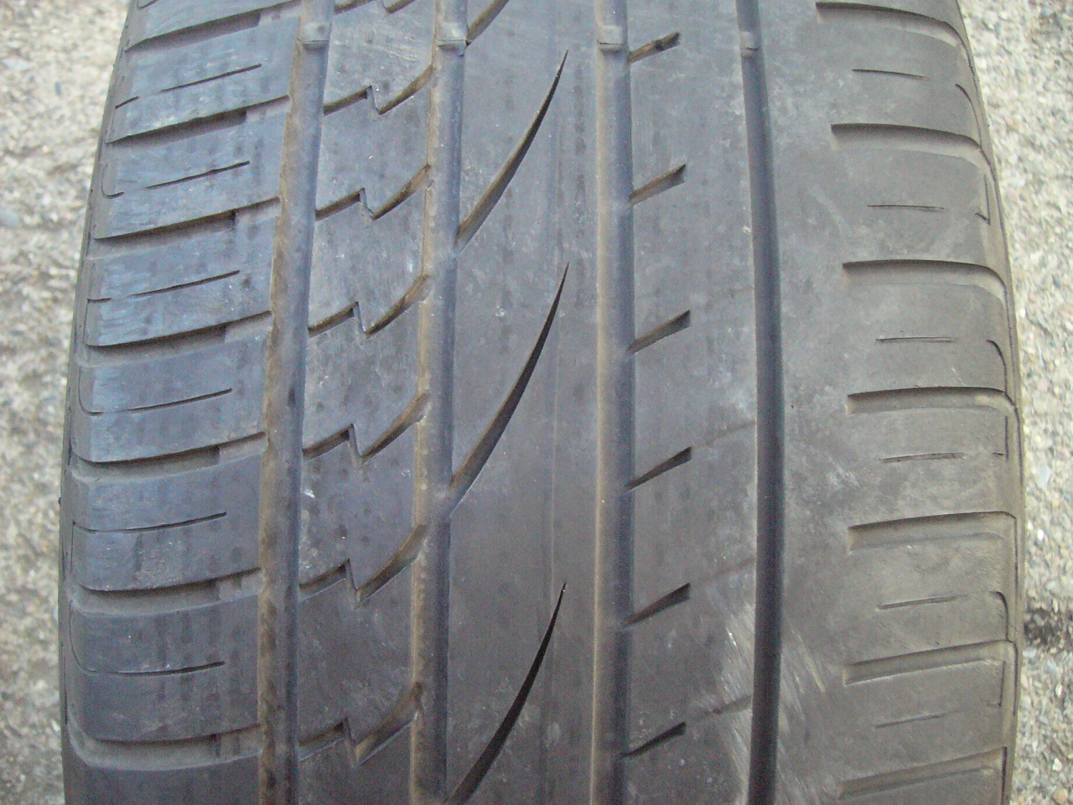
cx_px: 536
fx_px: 1085
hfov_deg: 52.6
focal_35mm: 35
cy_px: 402
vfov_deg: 40.7
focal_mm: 5.8
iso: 400
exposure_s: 1/125
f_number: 2.8
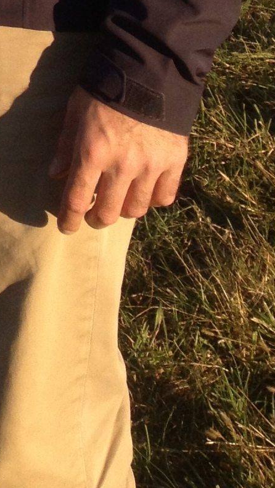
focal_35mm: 157
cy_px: -457
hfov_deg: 7.2
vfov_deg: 12.3
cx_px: -427
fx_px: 2035
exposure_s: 1/761
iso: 50
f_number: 2.4
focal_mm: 4.28
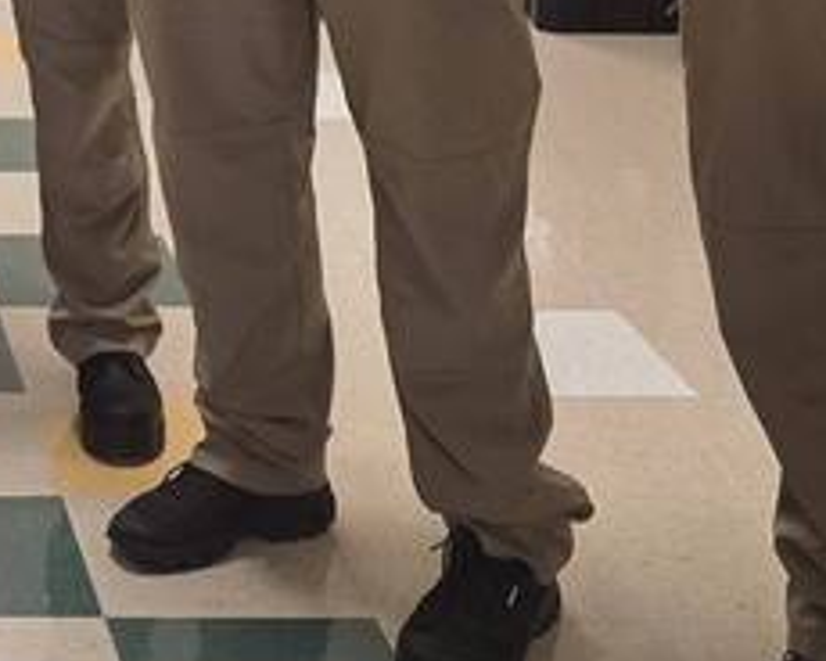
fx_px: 2445
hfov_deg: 17.4
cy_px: -478
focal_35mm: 100
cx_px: -391
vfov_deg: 13.9
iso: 125
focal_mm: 6.3
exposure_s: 1/50
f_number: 1.7
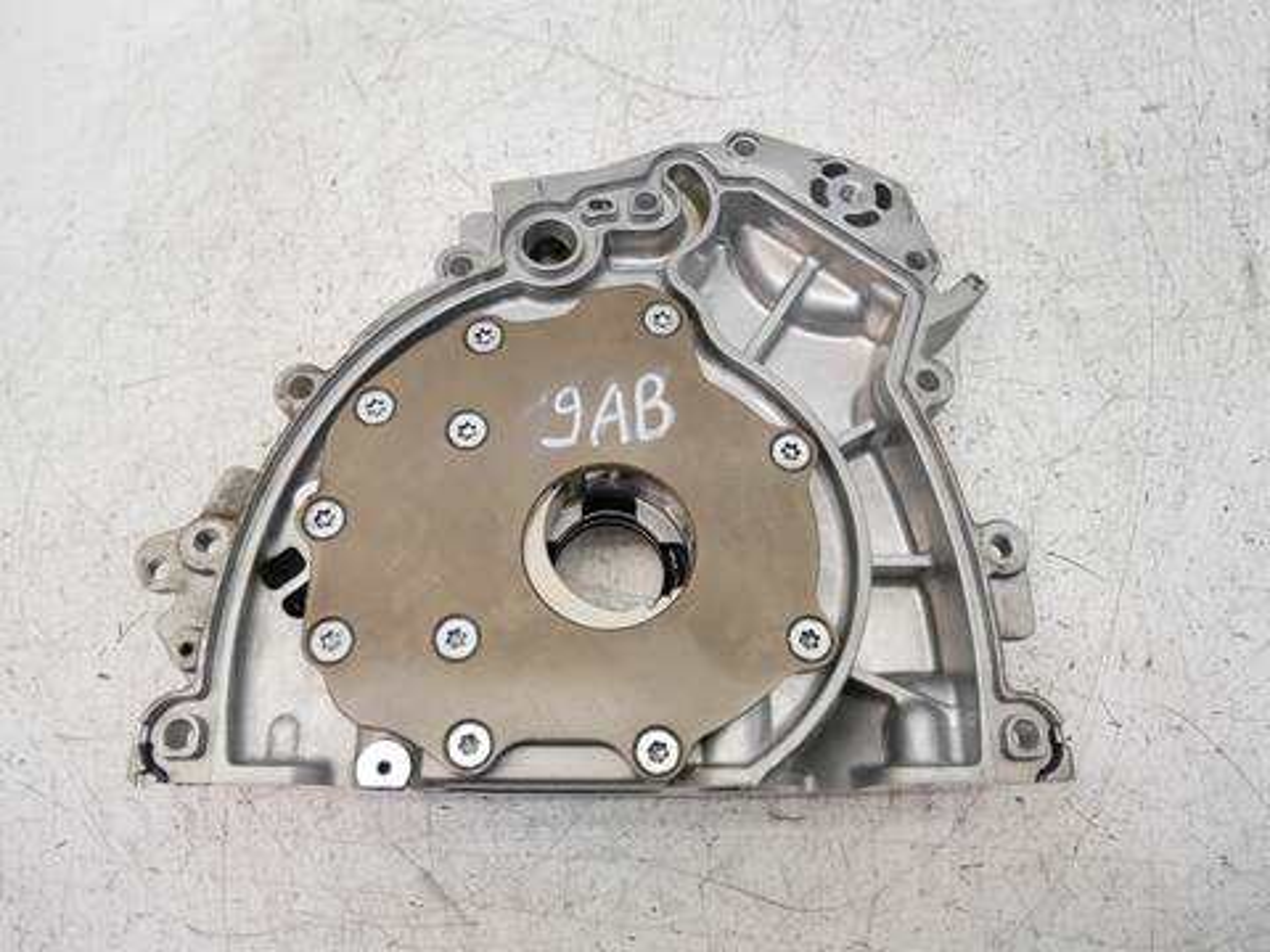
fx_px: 881
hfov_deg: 71.6
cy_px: 476
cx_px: 635
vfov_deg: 56.8
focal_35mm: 24
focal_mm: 12
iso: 400
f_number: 3.5
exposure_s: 1/60
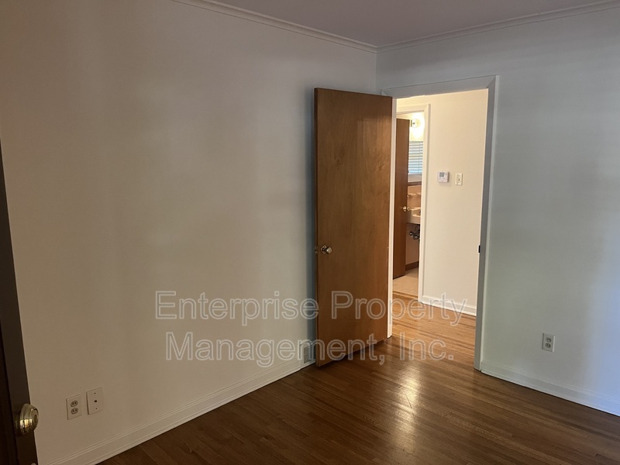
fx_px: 466
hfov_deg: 67.3
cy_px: 232
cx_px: 310
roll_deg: +0.6
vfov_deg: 53.1
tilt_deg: -10.1
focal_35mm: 26
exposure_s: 1/40
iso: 400
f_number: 1.6
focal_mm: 5.1
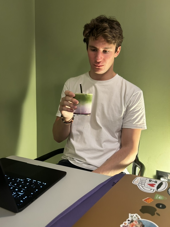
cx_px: 85
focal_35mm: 26
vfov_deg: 67.3
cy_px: 114
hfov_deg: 53.1
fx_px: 170
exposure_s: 1/33
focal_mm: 5.7
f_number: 1.5
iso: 400
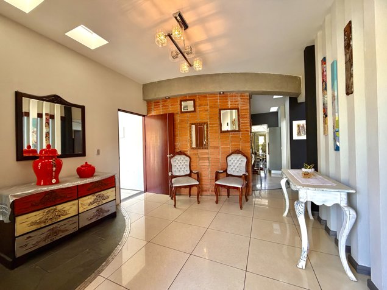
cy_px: 145
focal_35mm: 14
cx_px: 194
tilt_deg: +0.5
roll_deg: +1.8
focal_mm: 2.22
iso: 320
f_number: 2.2
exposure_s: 1/120
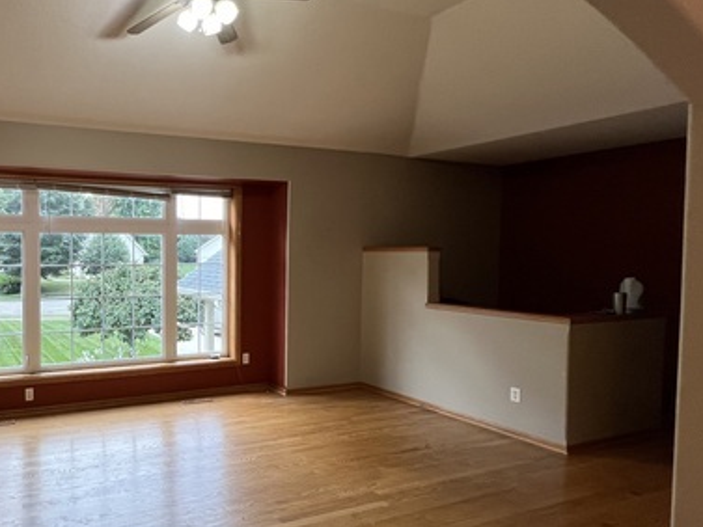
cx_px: 122
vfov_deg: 58.9
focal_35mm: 23
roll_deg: +0.2
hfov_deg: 65.8
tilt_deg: -1.6
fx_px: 467
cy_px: 268
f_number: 1.8
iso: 160
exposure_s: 1/120
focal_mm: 1.57
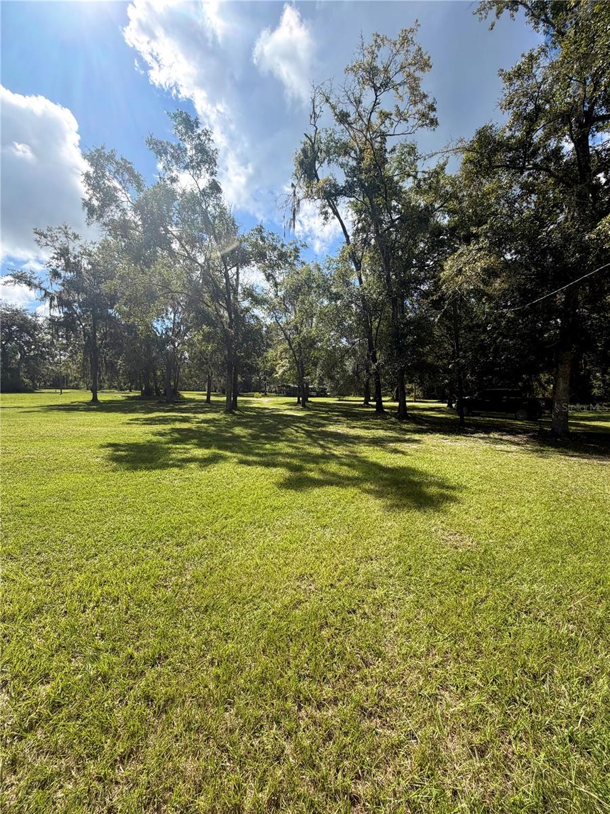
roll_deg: +0.2
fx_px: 329
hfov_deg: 85.7
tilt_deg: -3.2
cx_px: 305
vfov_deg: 102.1
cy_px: 407
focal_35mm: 14
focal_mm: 2.22
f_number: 2.2
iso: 32
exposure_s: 1/1145
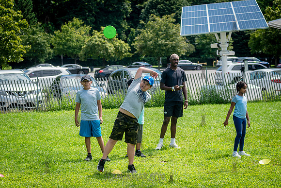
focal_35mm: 96
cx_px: 128
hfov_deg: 21.2
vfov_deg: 14.2
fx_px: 752
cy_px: 112
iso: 200
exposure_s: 1/800
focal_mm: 80
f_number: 4
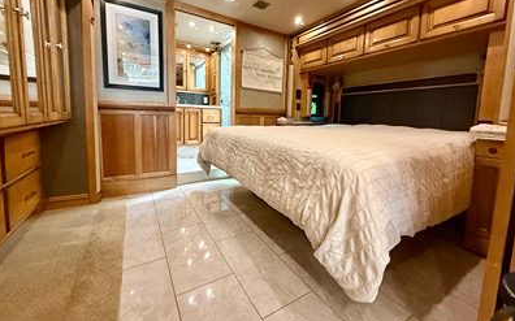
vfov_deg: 74.2
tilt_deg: -4.8
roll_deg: -1.2
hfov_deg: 101.5
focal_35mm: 15
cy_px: 135
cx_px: 258
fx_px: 210
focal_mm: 2.22
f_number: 2.2
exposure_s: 1/60
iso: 500
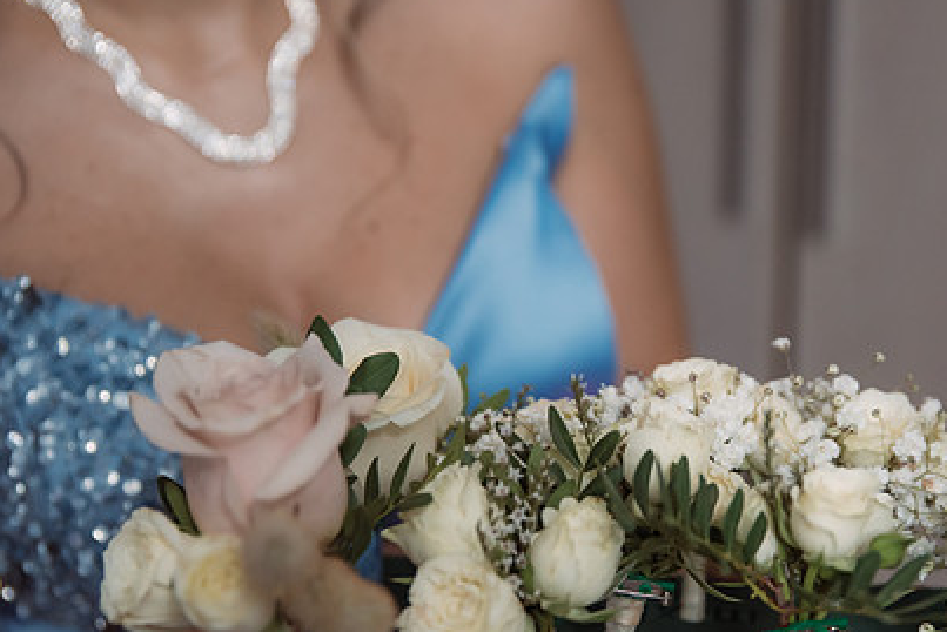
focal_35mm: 72
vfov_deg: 18.9
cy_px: 441
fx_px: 1895
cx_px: 583
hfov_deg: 28.0
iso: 1600
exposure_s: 1/200
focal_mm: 50
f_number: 2.8
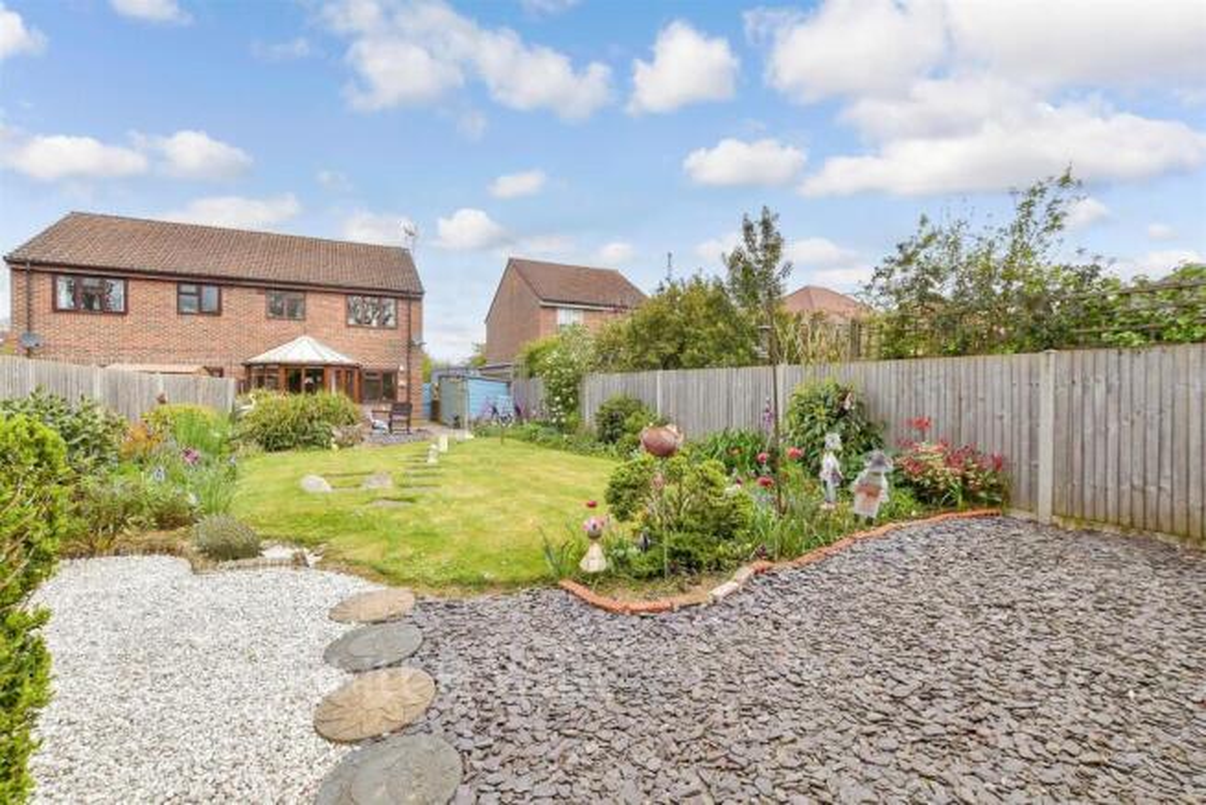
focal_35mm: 15
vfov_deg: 77.4
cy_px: 402
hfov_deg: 100.4
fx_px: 503
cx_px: 603
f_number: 8
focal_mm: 10
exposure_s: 1/250
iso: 160
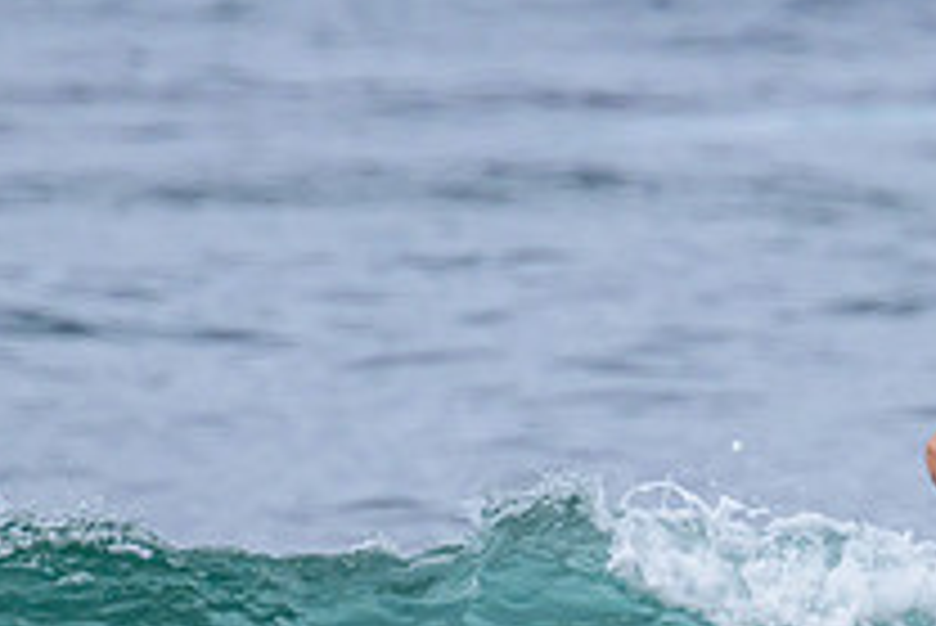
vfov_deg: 0.5
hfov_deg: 0.8
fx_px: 66994
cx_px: 943
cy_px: 665
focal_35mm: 2575
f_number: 11
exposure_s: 1/2000
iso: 1250
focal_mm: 800
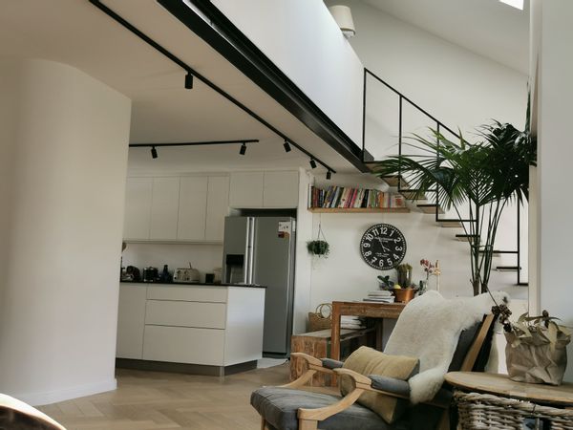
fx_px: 662
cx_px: 286
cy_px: 215
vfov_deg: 36.0
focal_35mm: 40
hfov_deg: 46.8
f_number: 1.8
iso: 50
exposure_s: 1/136
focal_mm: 5.58
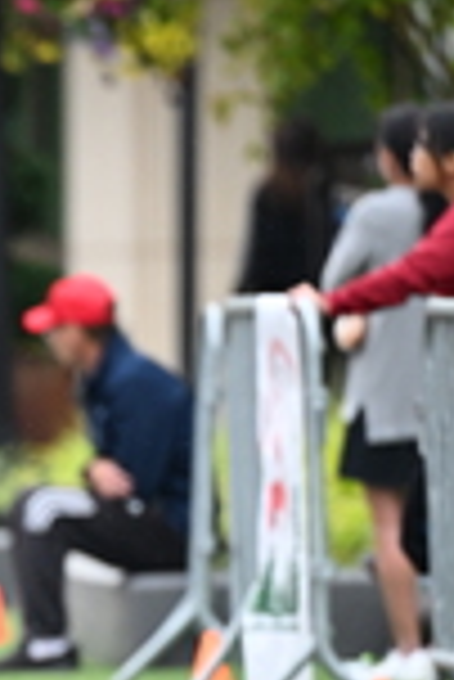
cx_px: -187
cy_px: 599
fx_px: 13758
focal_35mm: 729
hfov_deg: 1.9
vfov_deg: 2.8
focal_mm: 200
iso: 1250
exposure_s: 1/1600
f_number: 2.8
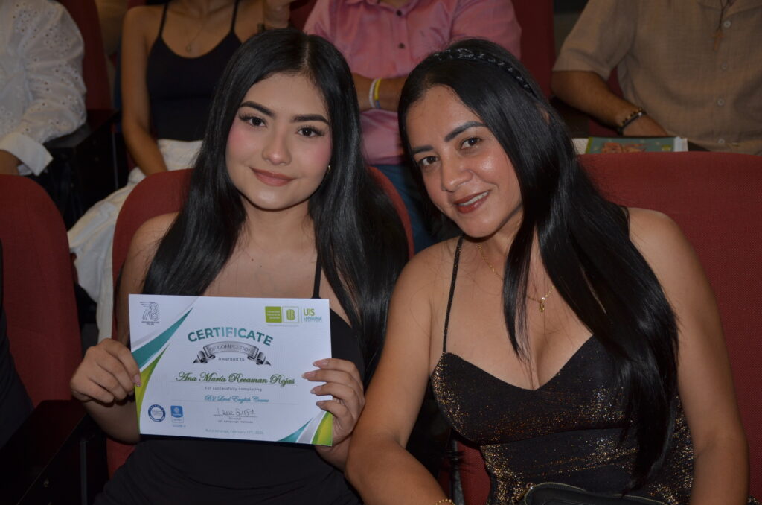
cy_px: 252
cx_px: 381
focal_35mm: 52
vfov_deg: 25.6
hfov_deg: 37.9
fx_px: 1109
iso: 400
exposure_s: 1/60
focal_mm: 35
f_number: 4.2
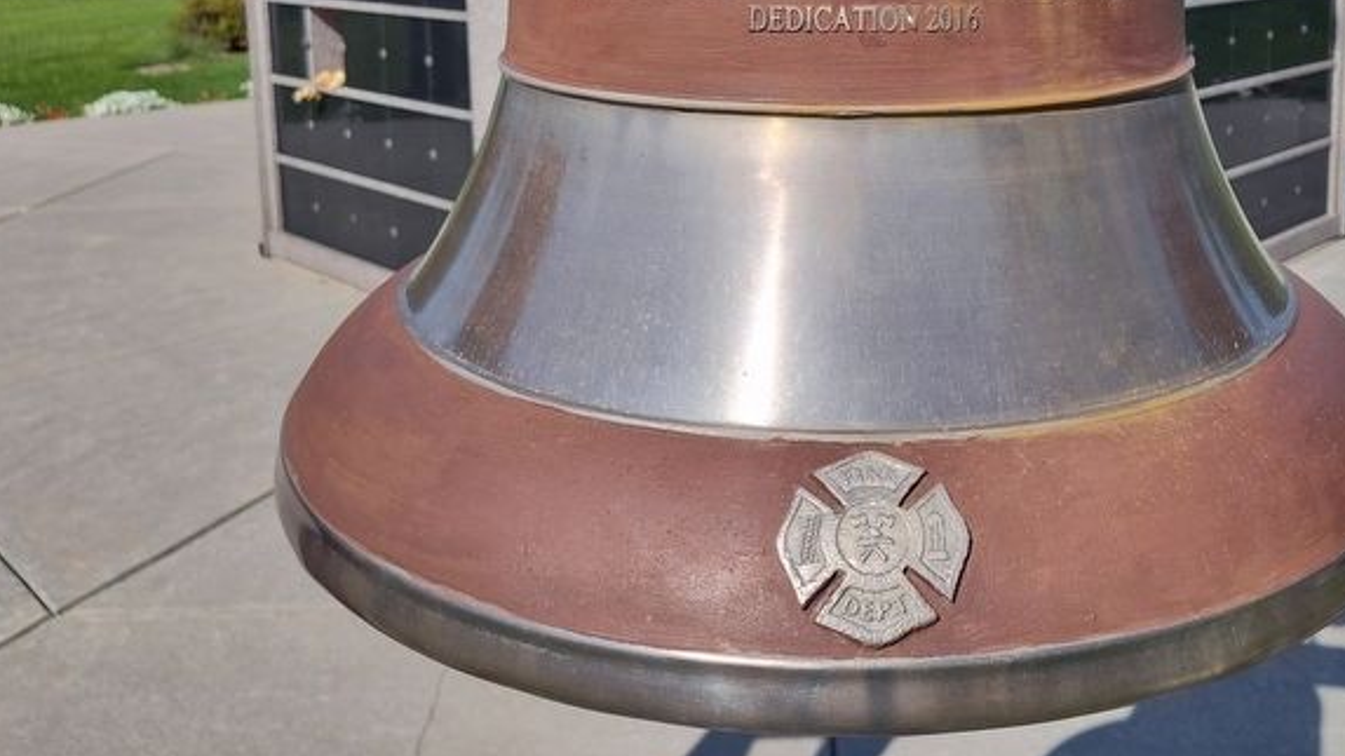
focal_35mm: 35
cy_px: 92
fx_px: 1248
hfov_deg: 56.0
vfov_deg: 32.2
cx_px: 836
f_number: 1.8
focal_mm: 5.56
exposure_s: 1/2182
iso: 100
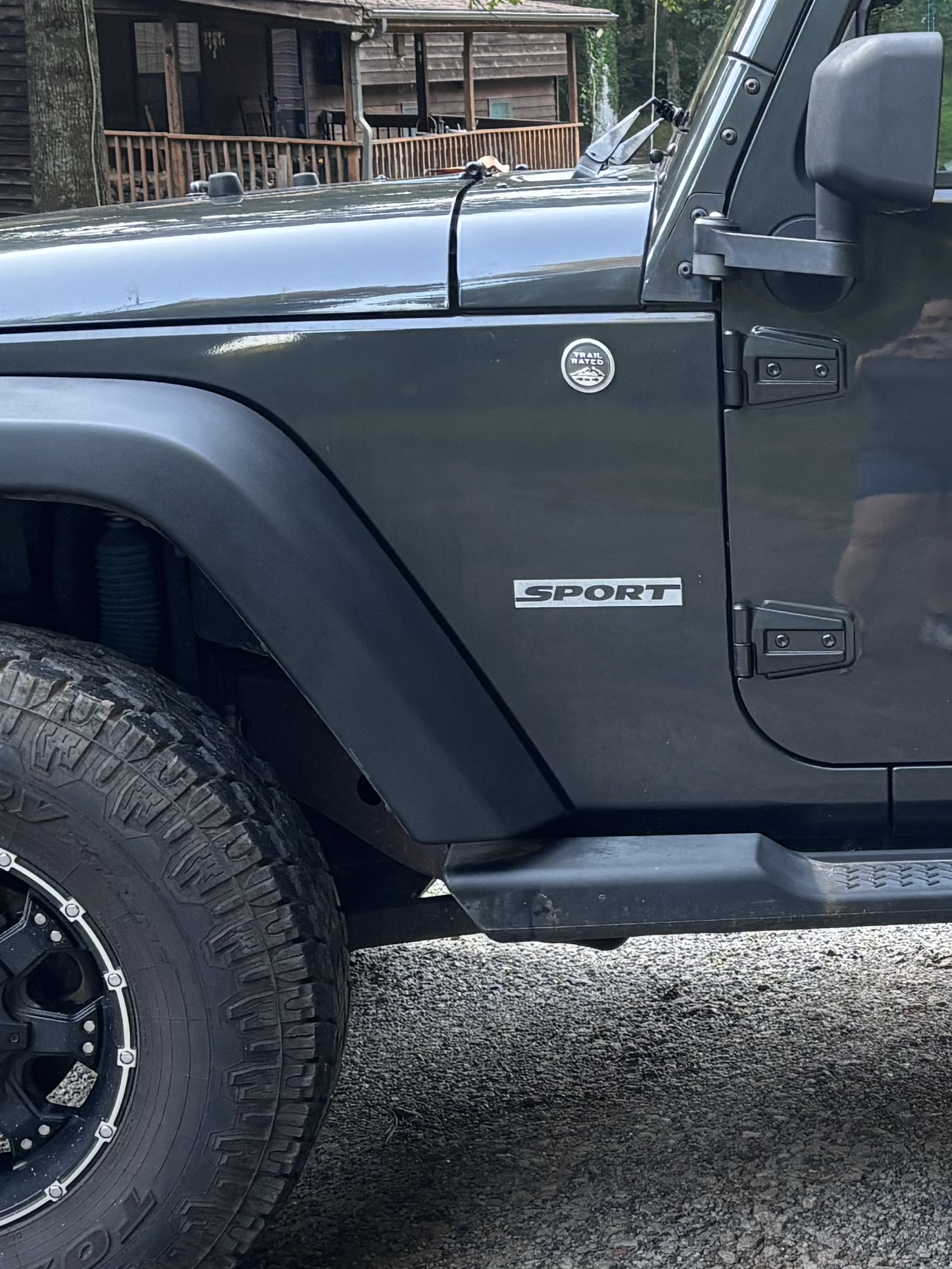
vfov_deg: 25.3
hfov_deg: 18.1
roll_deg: -1.5
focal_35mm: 77
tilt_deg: -15.8
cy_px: 778
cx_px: 1157
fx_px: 2823
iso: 125
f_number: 1.6
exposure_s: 1/66
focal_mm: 5.96
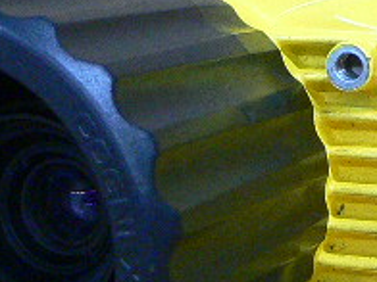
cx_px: 292
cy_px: 190
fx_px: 1242
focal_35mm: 114
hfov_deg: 17.2
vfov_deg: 13.0
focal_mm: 4.6
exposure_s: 1/13
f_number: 2.8
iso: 200
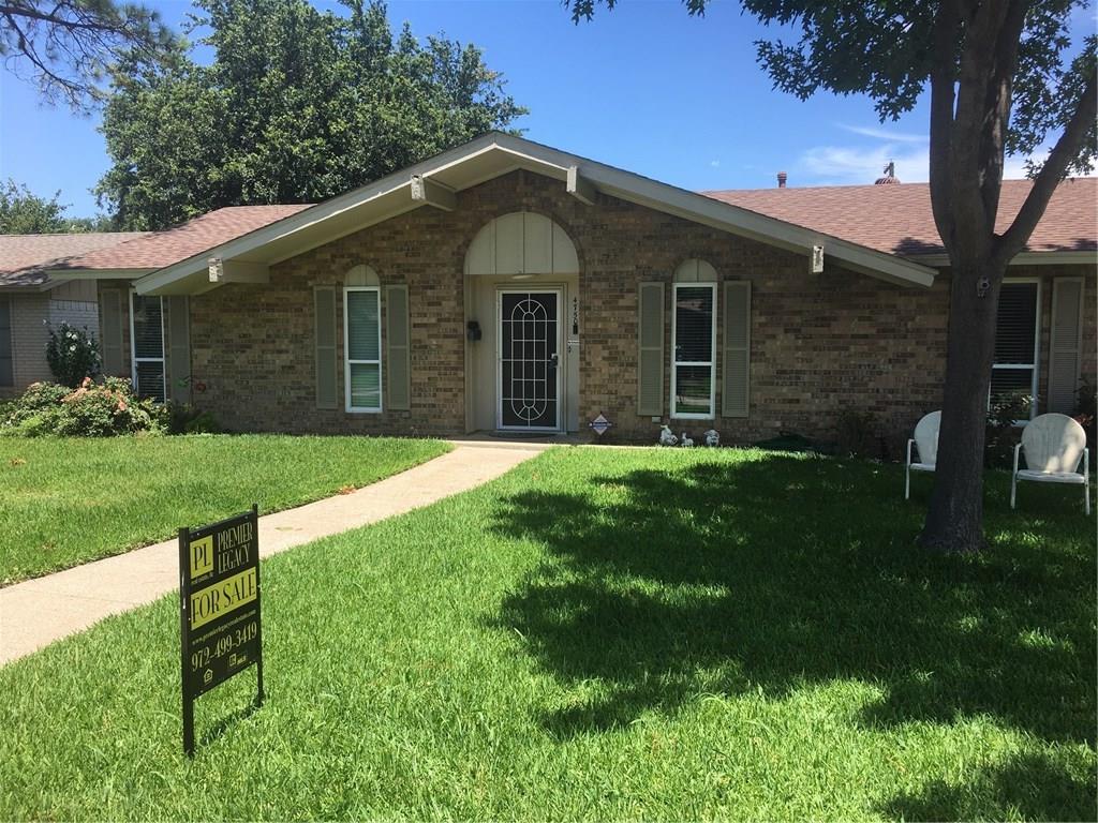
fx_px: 920
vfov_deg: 48.2
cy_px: 412
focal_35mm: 29
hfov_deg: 61.7
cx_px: 549
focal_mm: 4.15
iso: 25
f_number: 2.2
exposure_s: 1/785
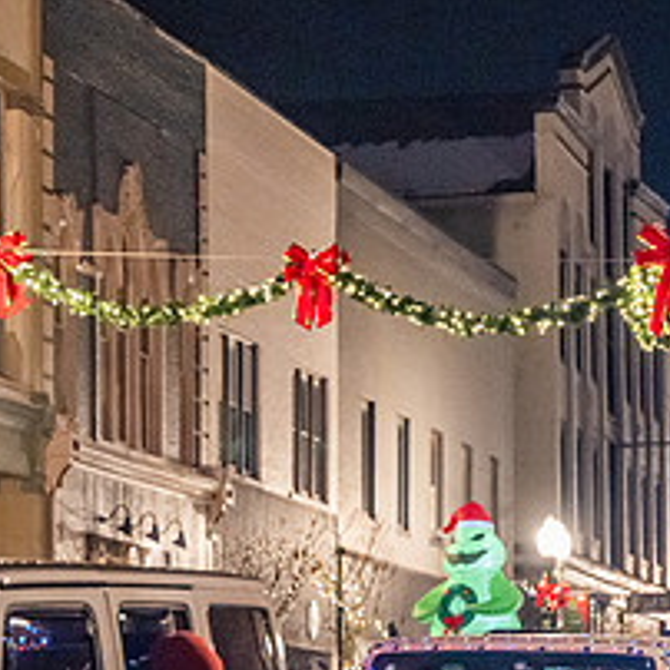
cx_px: 637
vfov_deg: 10.2
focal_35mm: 171
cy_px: 585
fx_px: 3745
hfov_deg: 10.2
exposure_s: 1/250
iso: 8000
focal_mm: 70
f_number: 3.2
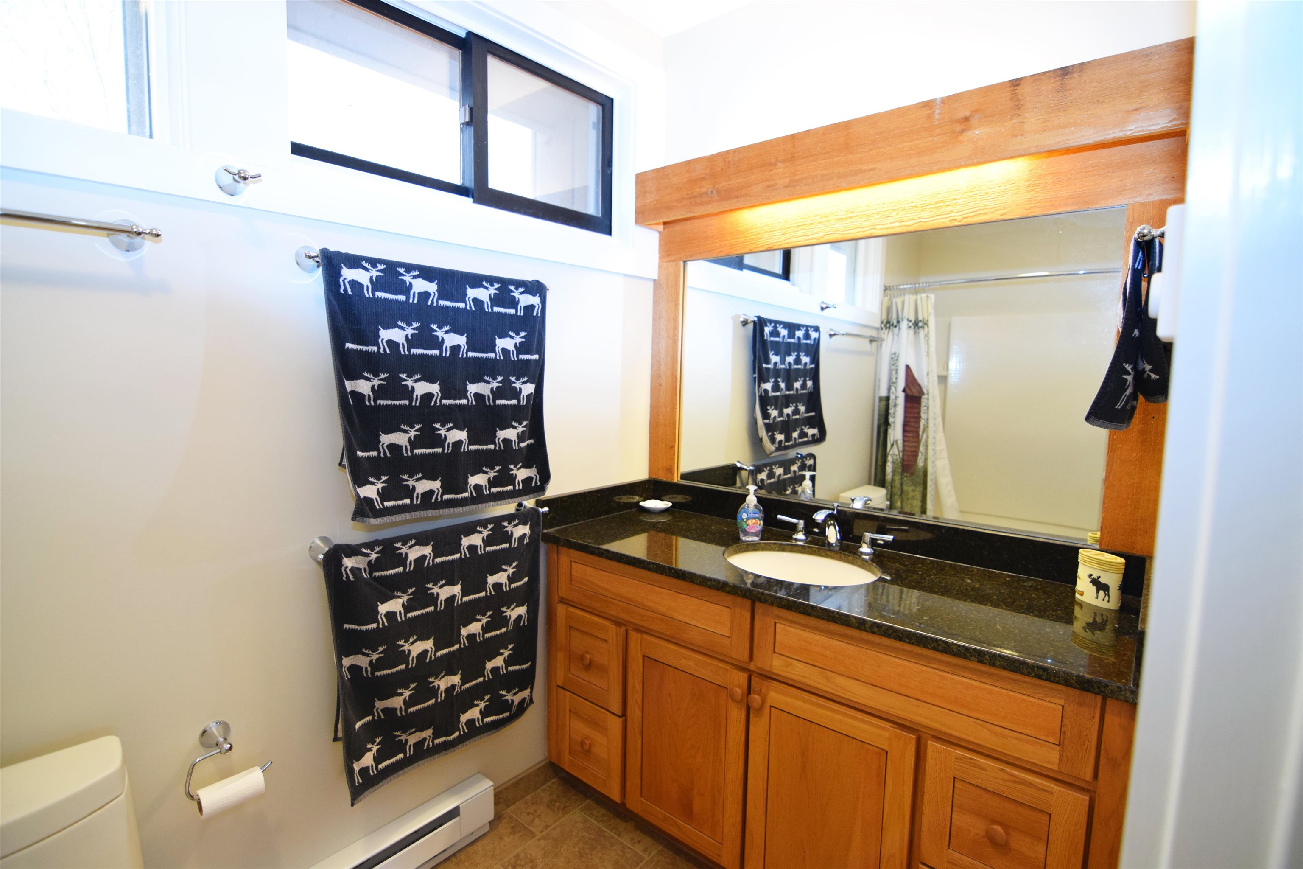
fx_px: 597
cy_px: 434
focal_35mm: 16
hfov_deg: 95.0
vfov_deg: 72.1
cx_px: 652
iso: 800
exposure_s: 1/60
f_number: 3.2
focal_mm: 11
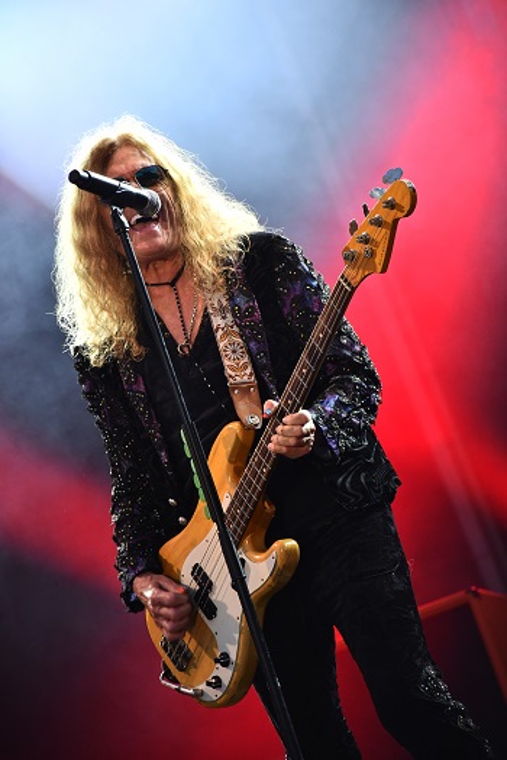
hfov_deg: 6.5
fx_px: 4436
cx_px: 254
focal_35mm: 210
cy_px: 380
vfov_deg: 9.8
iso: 1100
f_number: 5.6
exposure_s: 1/250
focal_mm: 140
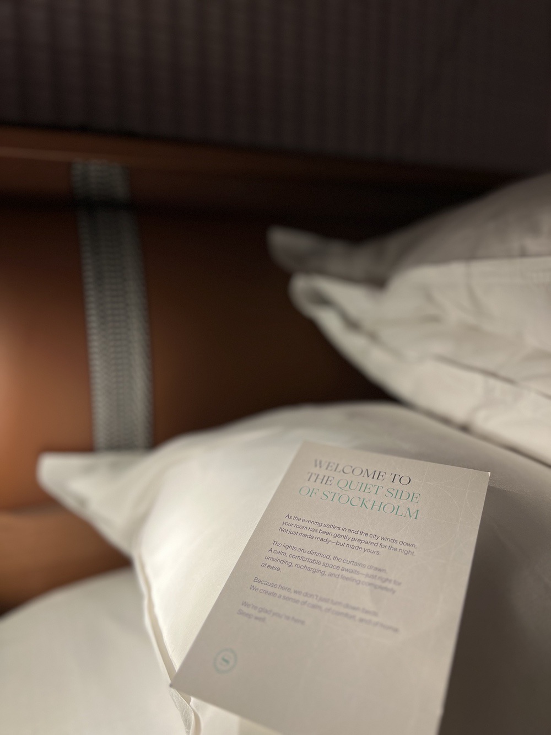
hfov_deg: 53.1
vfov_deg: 67.3
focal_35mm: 26
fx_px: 552
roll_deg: +0.2
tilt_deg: -11.1
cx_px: 276
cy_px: 368
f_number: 1.5
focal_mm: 5.7
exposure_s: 1/100
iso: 32
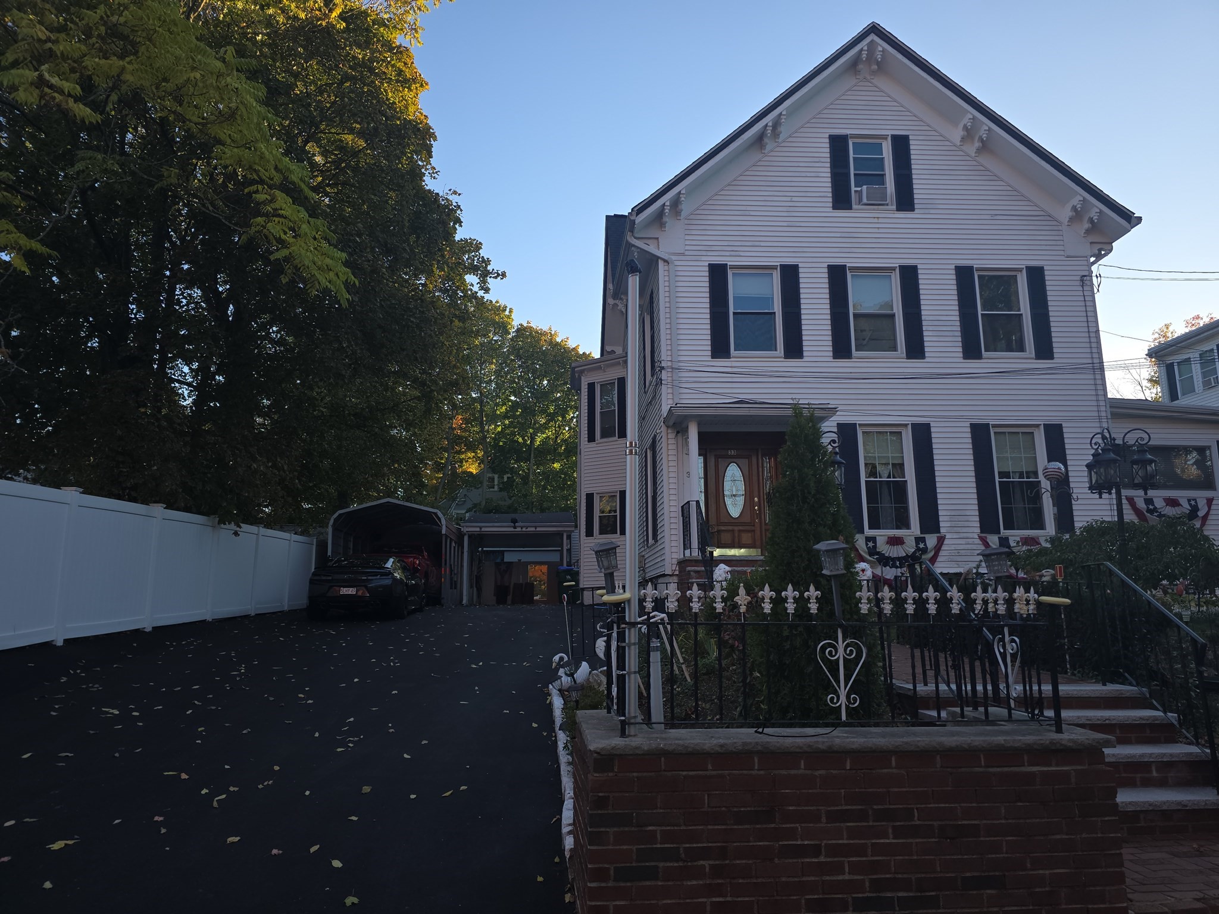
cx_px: 610
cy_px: 457
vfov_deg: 58.9
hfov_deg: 73.9
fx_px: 810
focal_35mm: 23
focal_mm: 6.3
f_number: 1.7
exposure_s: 1/144
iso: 12
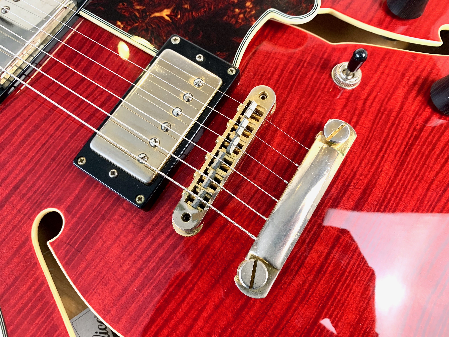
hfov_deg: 67.3
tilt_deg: -75.0
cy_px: 168
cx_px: 224
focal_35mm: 26
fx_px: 337
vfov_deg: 53.1
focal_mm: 4.25
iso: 160
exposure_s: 1/50
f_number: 1.8
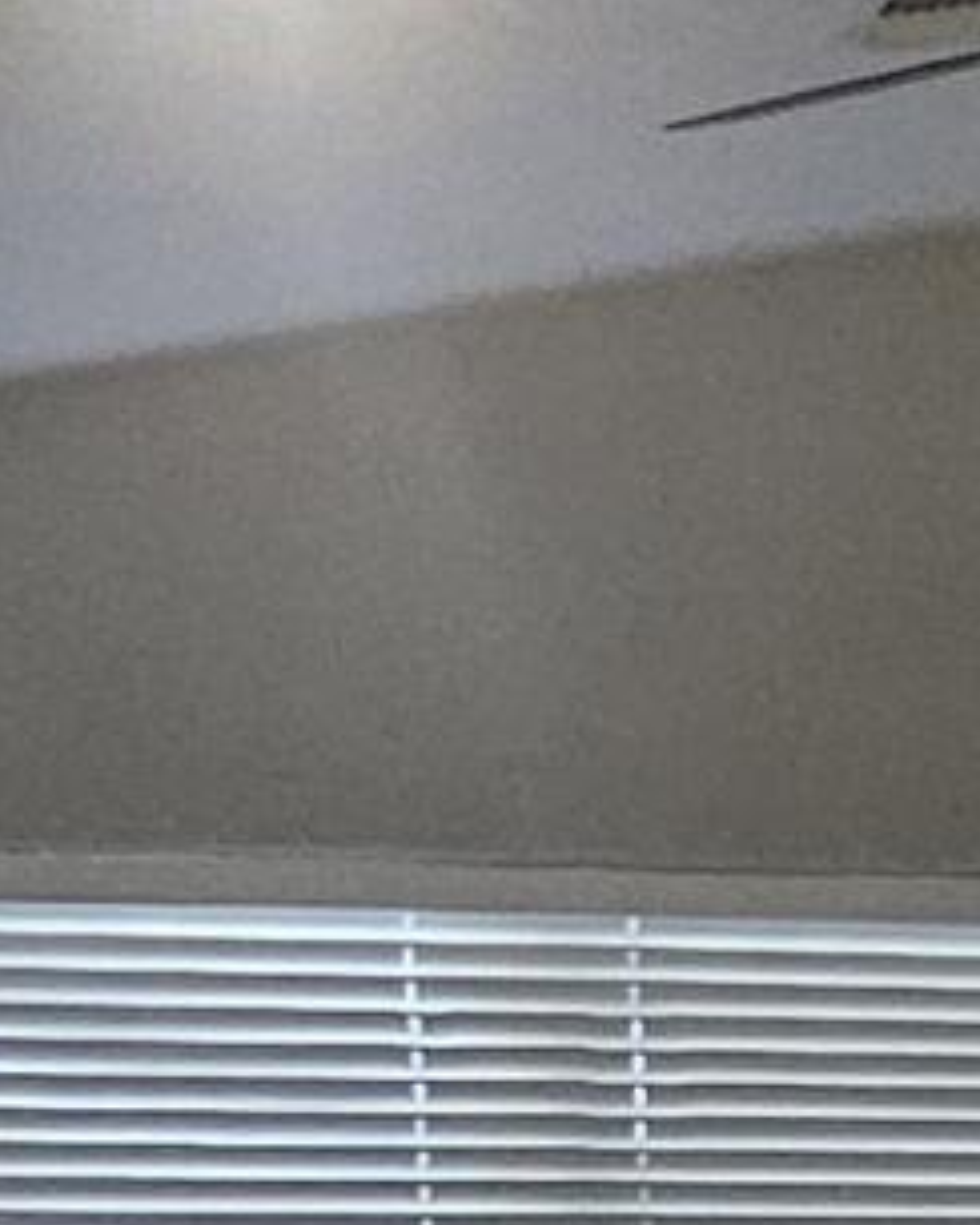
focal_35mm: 125
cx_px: 1743
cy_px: 2265
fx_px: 4532
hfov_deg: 11.5
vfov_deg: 13.6
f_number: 2.2
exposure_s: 1/60
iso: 200
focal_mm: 1.7
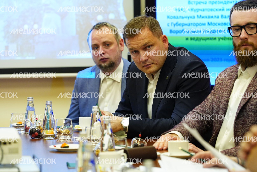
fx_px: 1429
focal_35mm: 200
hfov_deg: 10.3
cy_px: 86
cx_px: 128
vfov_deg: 6.9
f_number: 5
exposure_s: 1/125
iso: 2500
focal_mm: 200
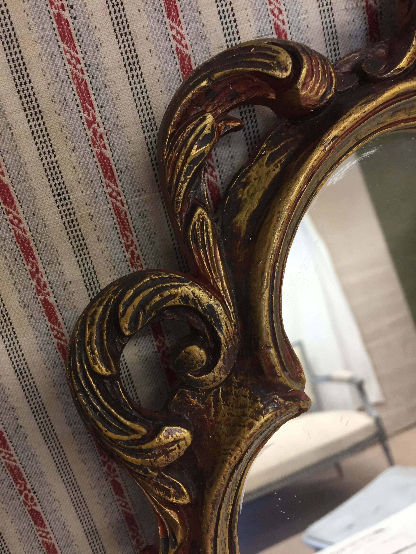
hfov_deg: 48.2
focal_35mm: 29
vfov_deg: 61.7
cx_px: 208
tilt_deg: -15.4
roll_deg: +14.9
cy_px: 277
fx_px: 465
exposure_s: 1/33
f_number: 2.2
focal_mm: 4.15
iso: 80
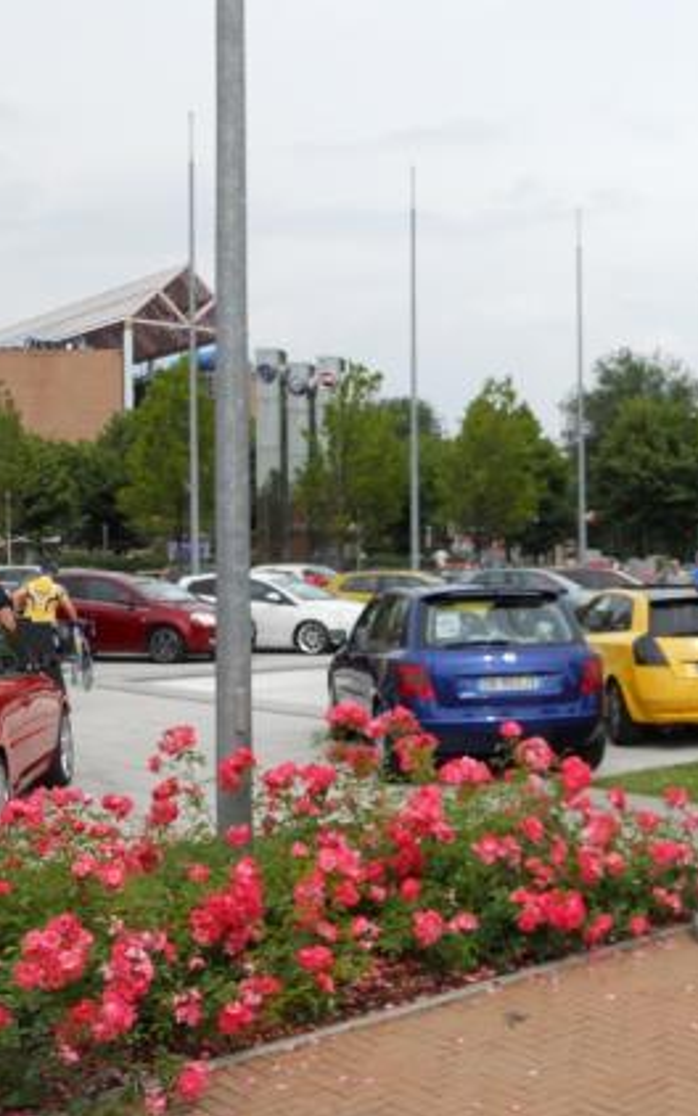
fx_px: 1369
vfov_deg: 44.3
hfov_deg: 26.5
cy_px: 611
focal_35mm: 45
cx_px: 759
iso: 80
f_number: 5.4
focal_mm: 5
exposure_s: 1/320
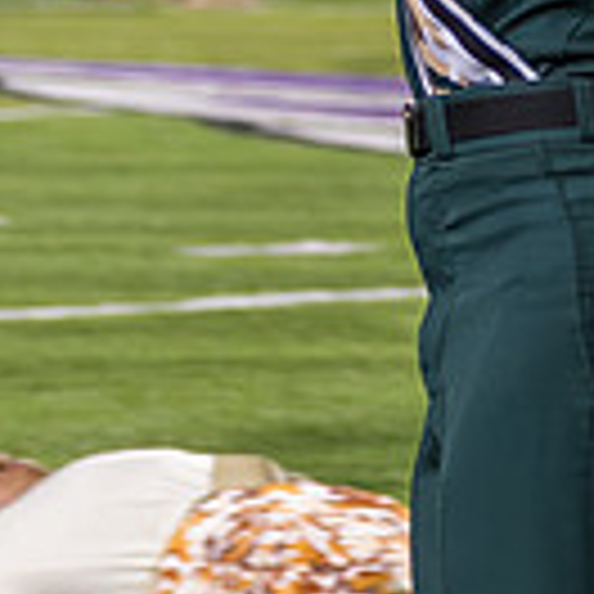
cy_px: -532
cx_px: 595
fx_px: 12037
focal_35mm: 620
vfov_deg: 2.8
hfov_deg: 2.8
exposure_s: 1/160
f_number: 4.5
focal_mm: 95
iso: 2000
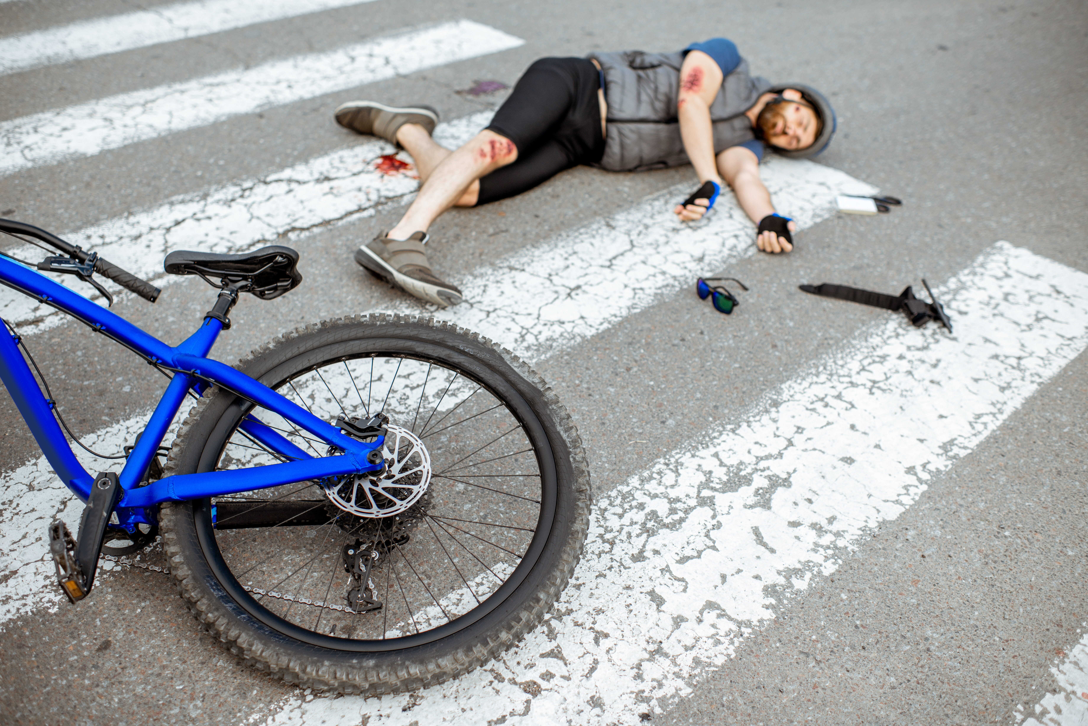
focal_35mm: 35
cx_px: 544
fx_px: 1058
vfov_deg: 37.9
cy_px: 363
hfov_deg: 54.4
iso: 200
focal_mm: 35
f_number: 2.2
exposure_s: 1/3200
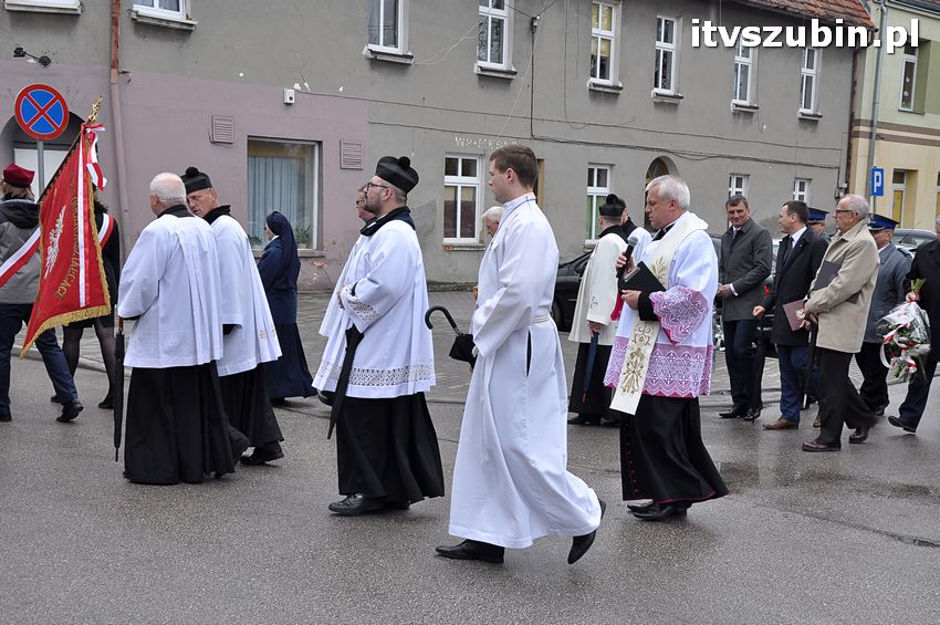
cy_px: 312
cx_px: 470
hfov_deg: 43.6
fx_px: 1174
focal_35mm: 45
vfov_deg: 29.8
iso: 320
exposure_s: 1/320
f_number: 10
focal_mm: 30
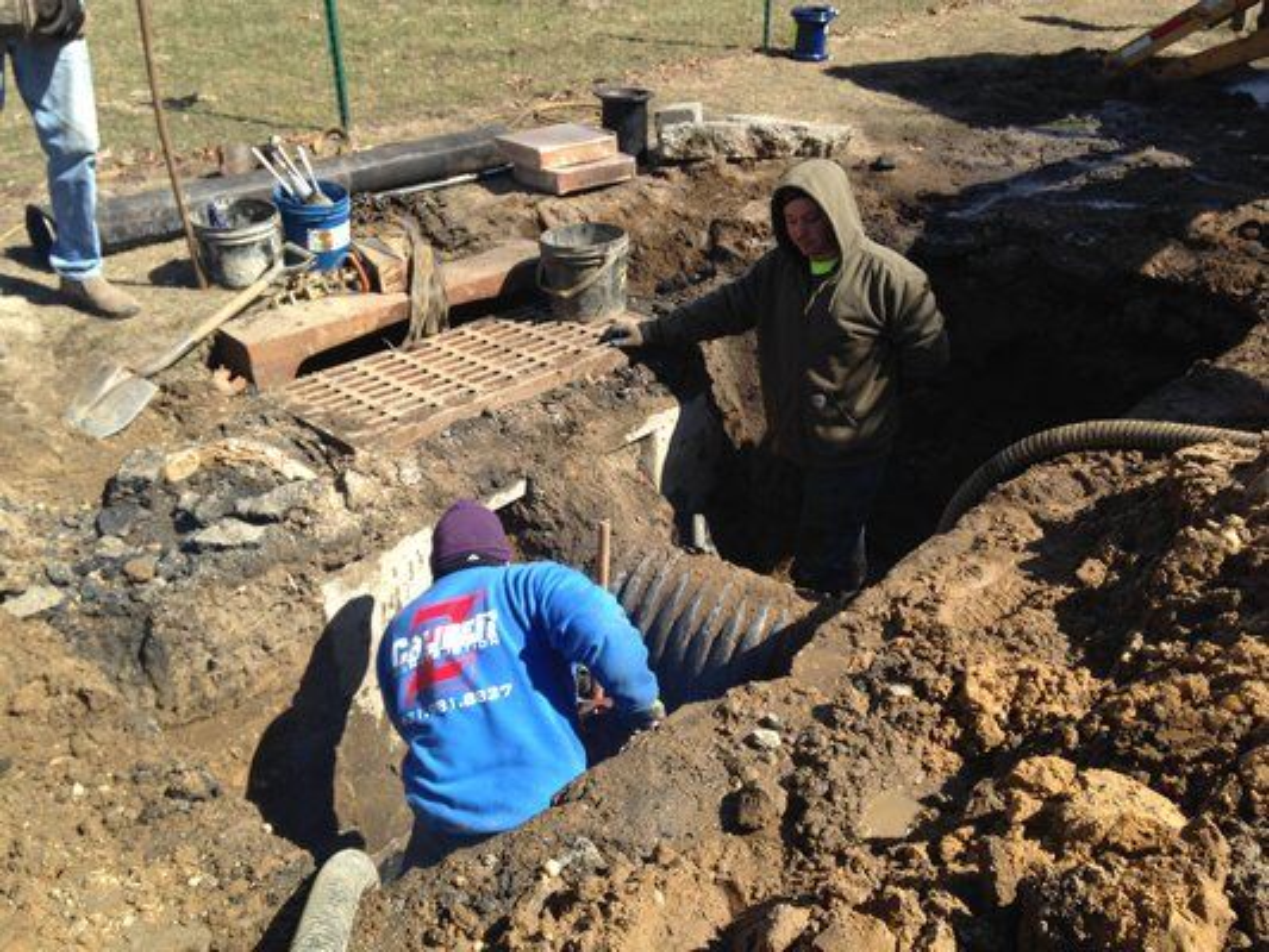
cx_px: 634
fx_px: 1210
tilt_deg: -30.8
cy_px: 476
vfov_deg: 43.0
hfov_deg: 55.3
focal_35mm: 33
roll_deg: -0.5
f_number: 2.4
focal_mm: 4.12
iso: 50
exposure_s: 1/704
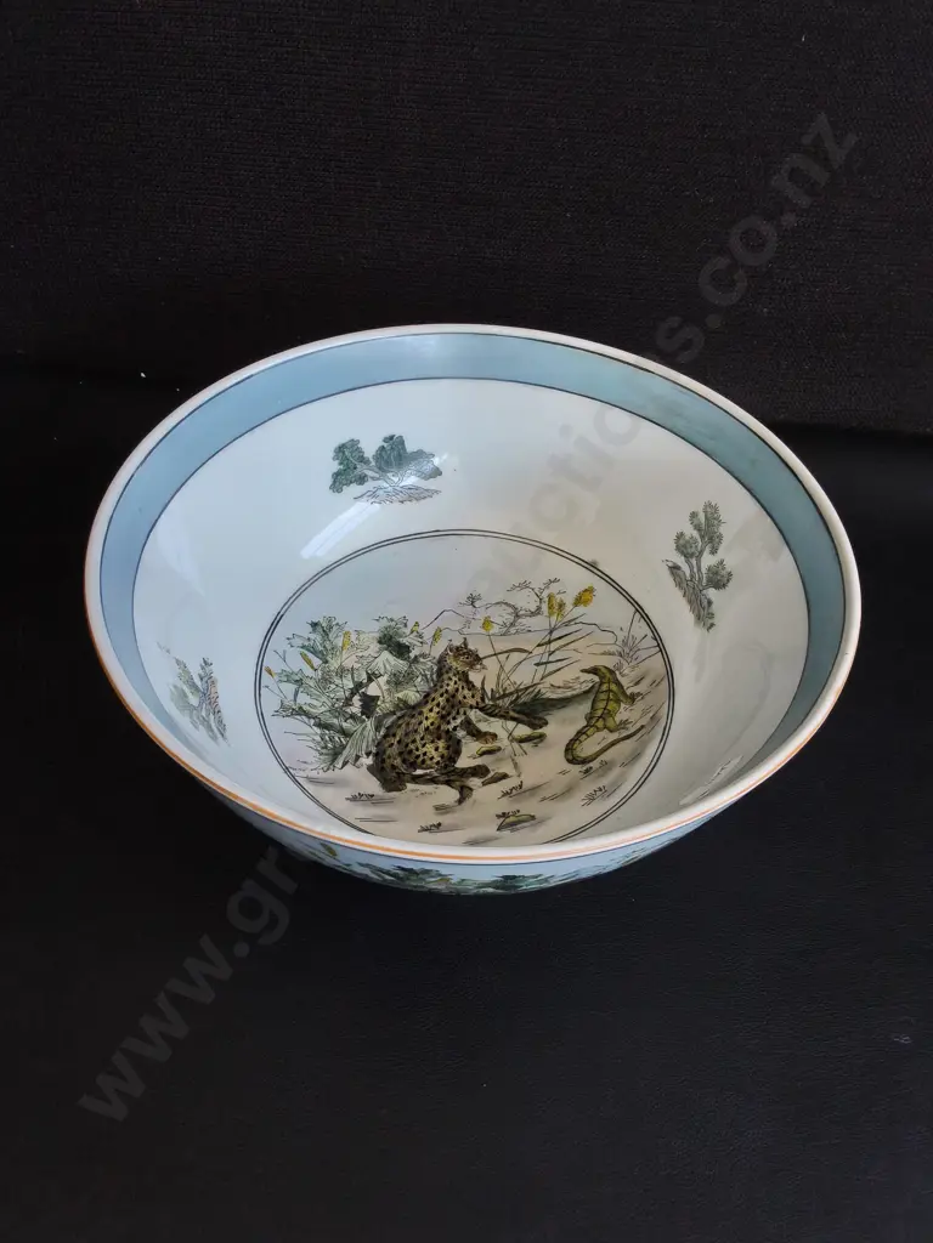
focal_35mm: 27
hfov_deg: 51.4
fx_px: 970
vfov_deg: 65.3
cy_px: 622
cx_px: 466
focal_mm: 2.87
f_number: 2
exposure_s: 1/100
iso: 100
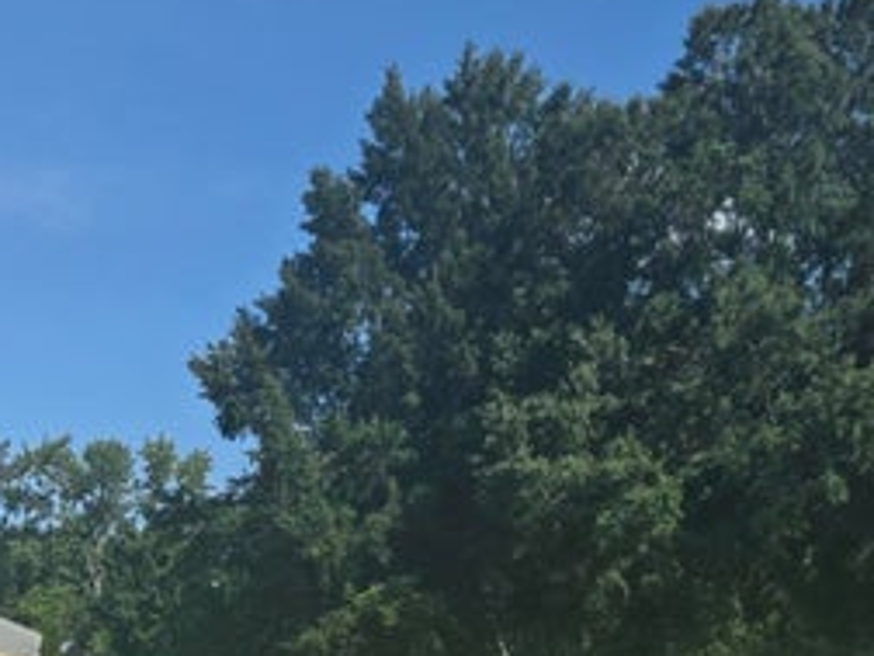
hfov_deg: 24.7
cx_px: 217
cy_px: 920
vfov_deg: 17.4
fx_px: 1969
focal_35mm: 78
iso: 40
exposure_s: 1/2921
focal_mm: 5.4
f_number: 1.8
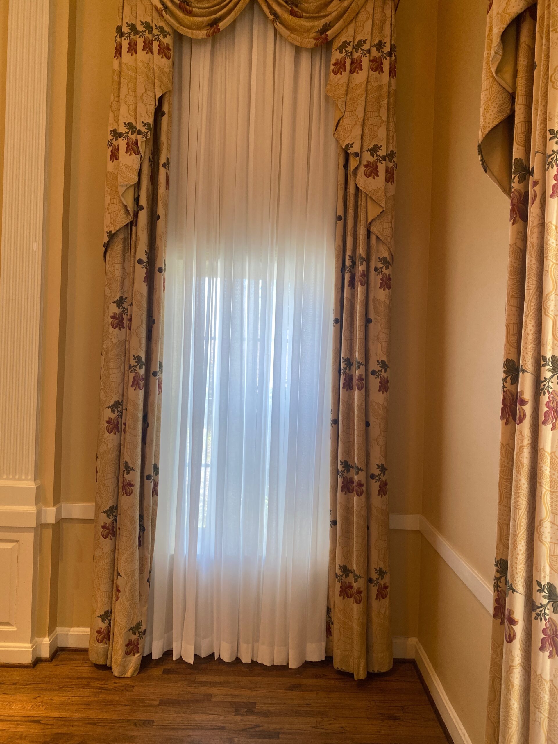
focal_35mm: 26
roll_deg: -2.3
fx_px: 559
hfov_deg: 53.1
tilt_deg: +0.7
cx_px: 279
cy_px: 372
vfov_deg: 67.3
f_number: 1.8
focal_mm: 4.25
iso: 100
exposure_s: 1/120
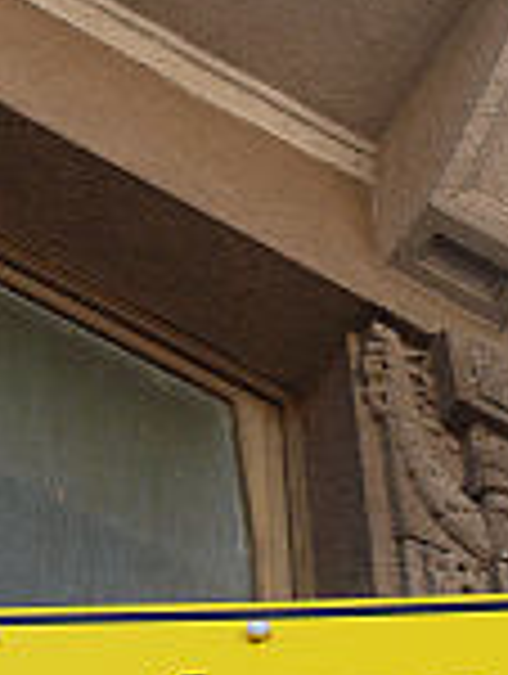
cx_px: 108
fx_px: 2732
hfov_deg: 10.6
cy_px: 99
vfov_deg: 14.0
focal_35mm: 140
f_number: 4
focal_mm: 7.4
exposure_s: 1/125
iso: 100
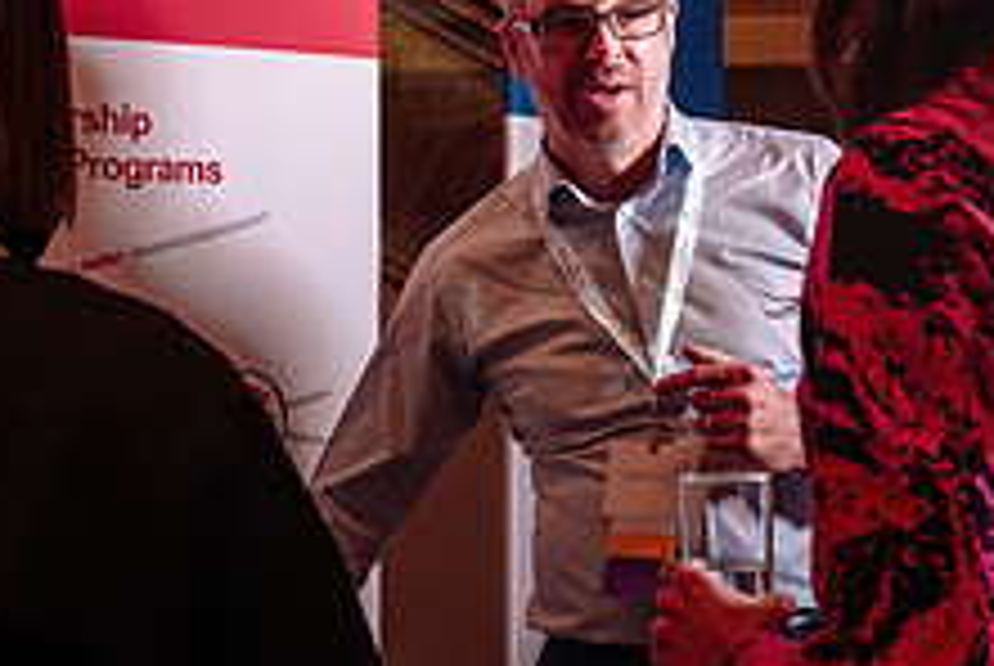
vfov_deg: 18.0
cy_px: 398
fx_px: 2101
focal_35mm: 76
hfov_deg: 26.6
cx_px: 414
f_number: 4.5
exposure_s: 1/60
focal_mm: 29
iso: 1000
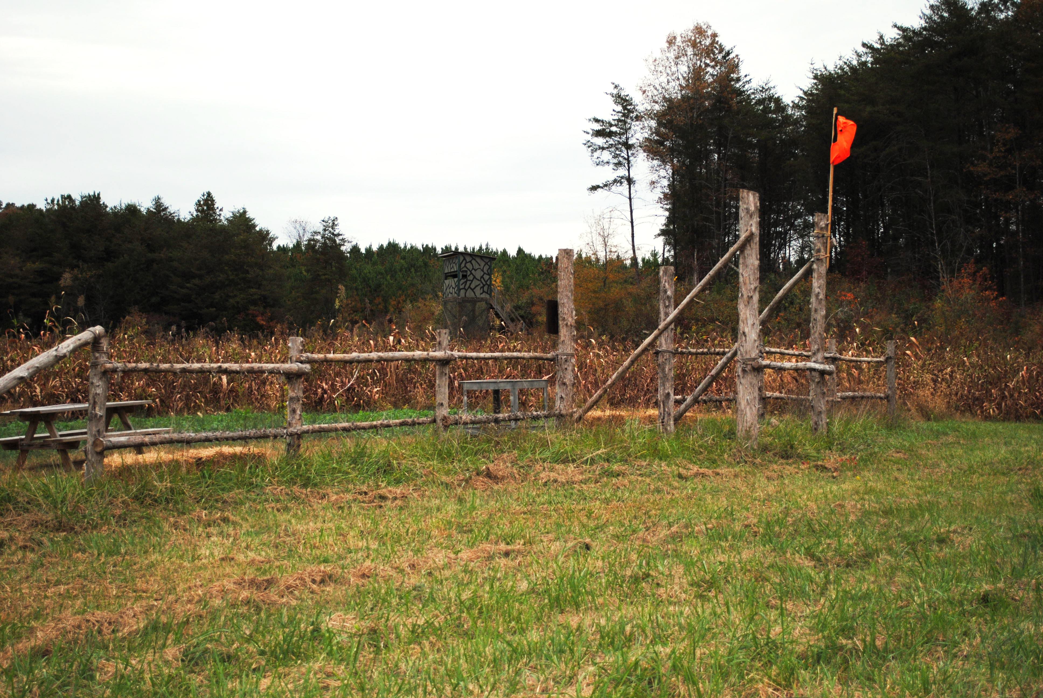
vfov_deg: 23.8
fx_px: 1653
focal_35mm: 57
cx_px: 522
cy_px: 349
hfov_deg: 35.0
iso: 200
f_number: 5
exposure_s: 1/60
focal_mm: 38
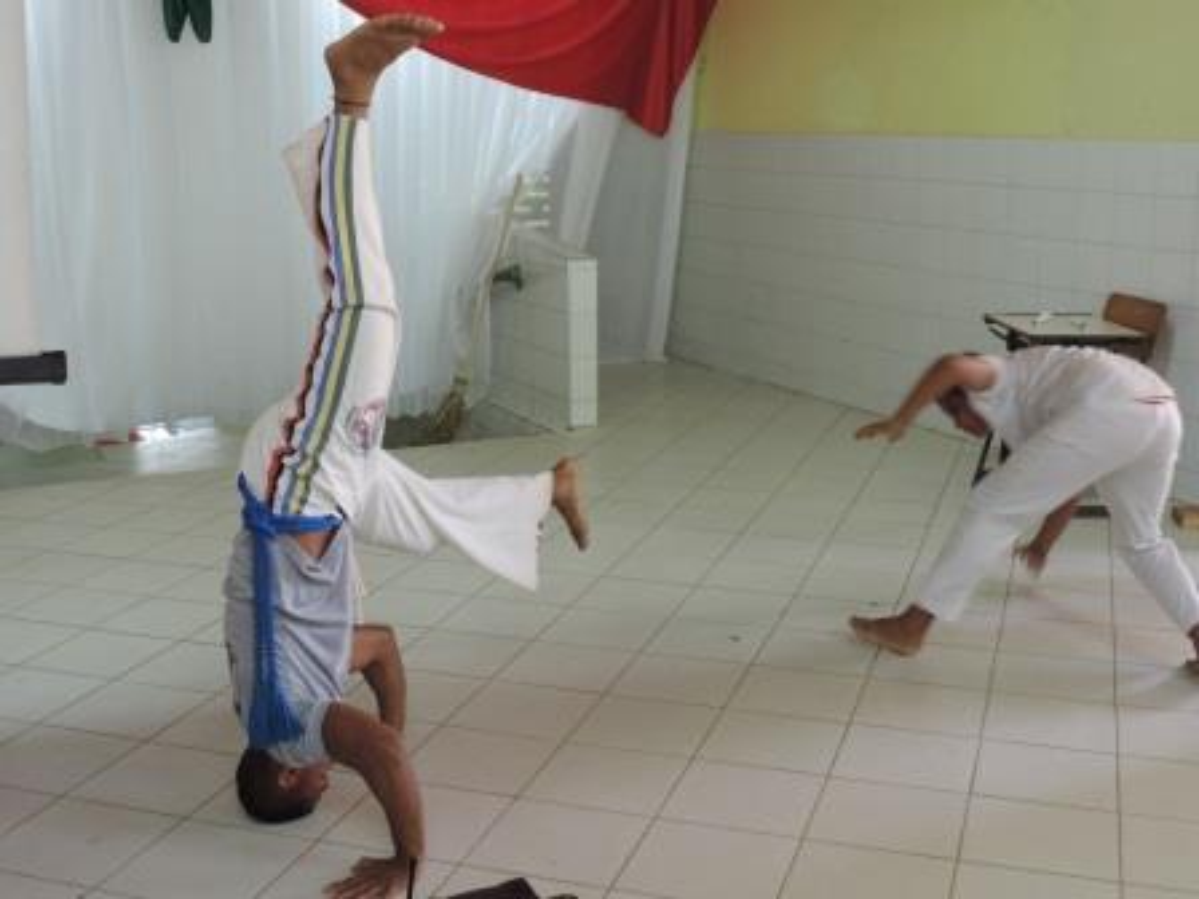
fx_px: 1489
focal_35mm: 43
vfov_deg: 33.6
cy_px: 450
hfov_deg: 43.9
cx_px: 600
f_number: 3.4
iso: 400
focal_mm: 7.6
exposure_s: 1/40
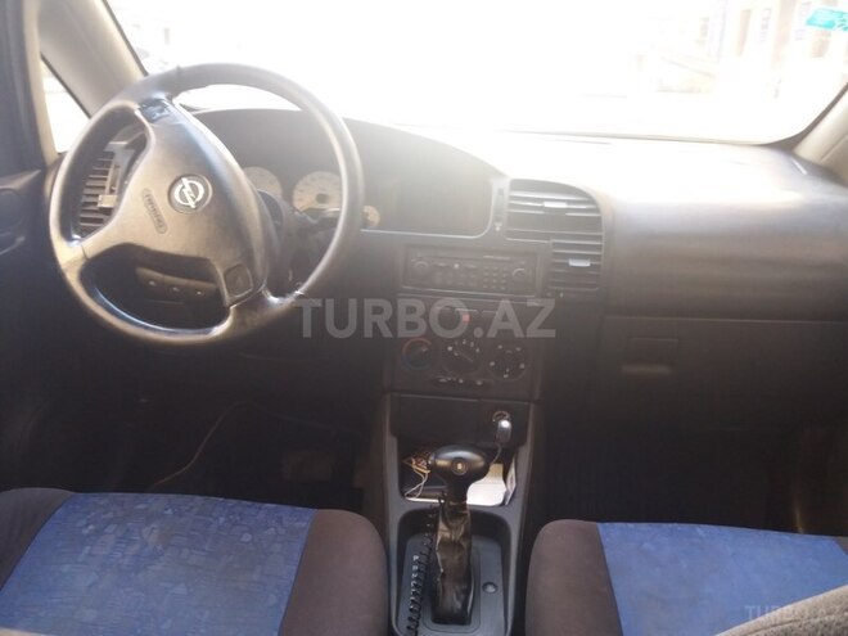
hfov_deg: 63.4
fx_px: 686
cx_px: 424
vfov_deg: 49.7
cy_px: 318
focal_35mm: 28
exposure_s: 1/33
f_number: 1.9
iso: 125
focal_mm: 3.7
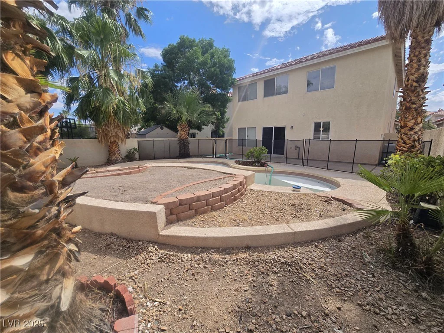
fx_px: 167
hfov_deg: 106.2
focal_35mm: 13
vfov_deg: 89.9
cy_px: 166
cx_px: 222
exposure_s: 1/2797
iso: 50
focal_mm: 2.2
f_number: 2.2
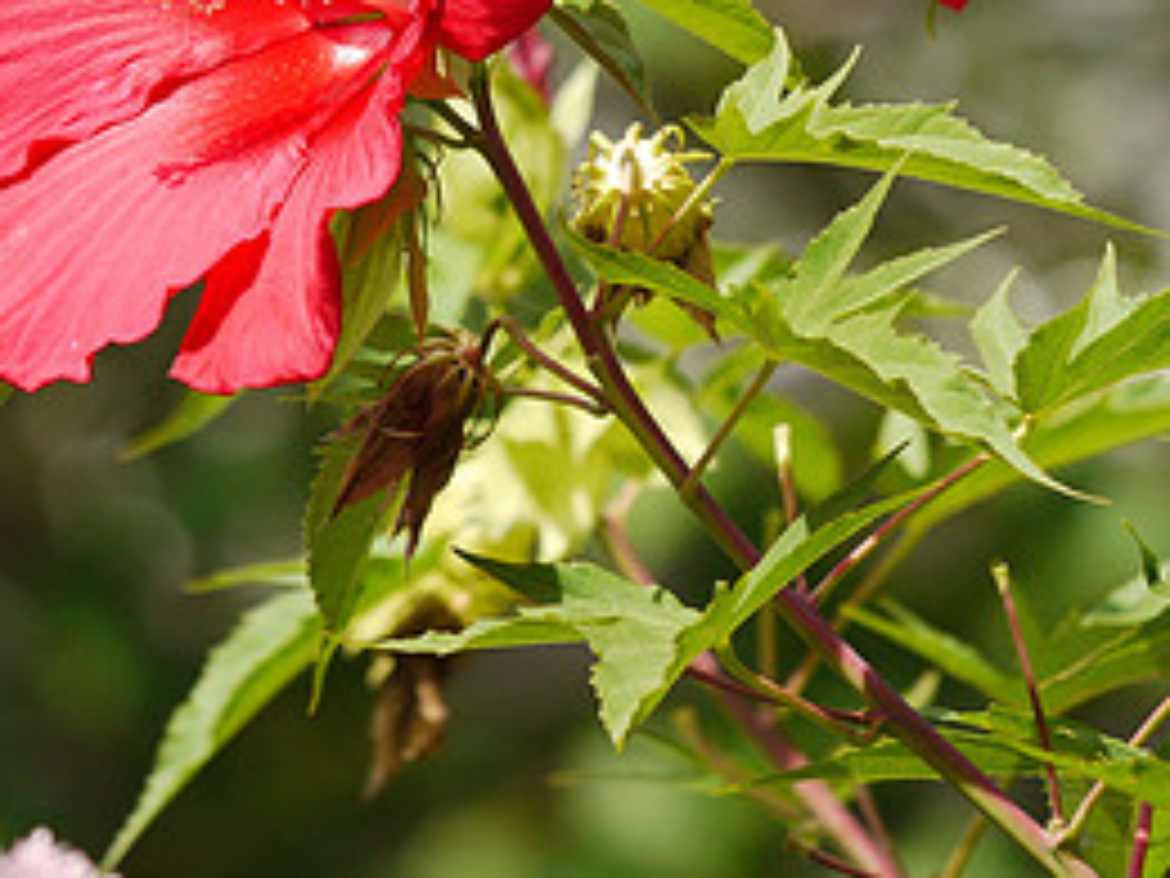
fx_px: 27580
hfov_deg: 2.4
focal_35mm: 816
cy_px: 88
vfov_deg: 1.8
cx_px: 508
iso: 200
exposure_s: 1/500
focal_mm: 183
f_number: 4.8
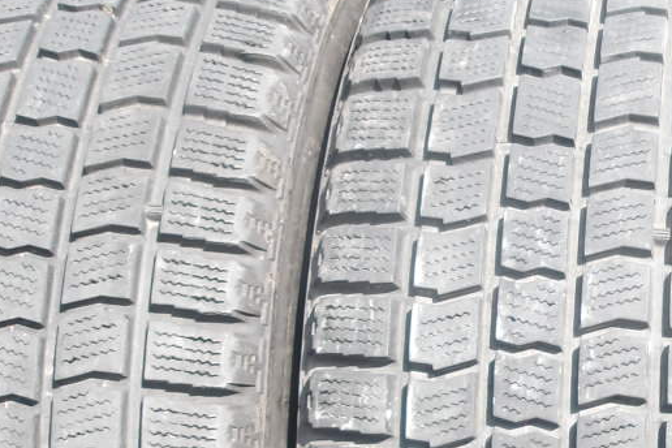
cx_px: 787
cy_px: 449
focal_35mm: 87
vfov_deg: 15.4
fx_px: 1624
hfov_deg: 21.8
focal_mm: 4.9
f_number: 3
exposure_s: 1/180
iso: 100
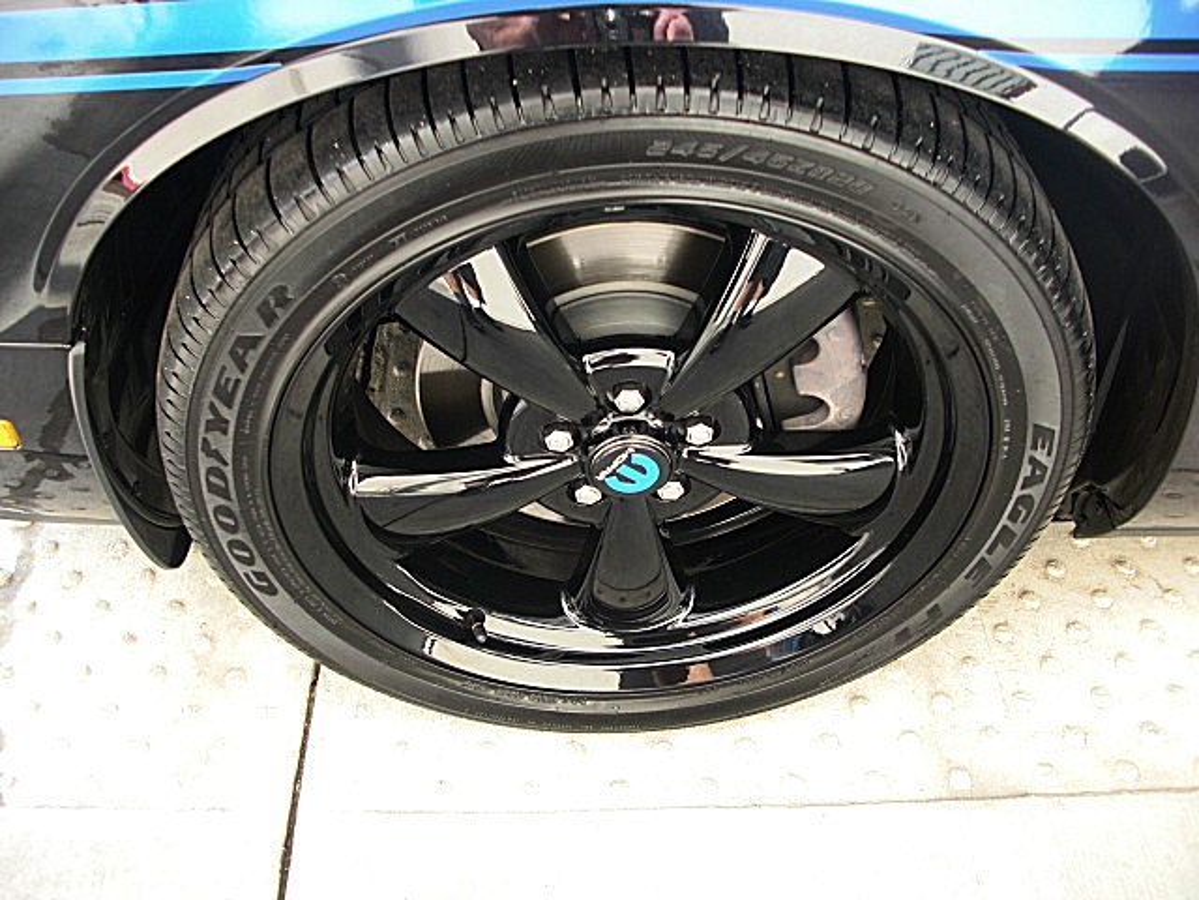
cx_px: 600
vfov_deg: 39.7
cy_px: 450
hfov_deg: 51.4
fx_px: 1247
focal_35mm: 36
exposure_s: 1/125
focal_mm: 6.3
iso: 100
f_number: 2.8
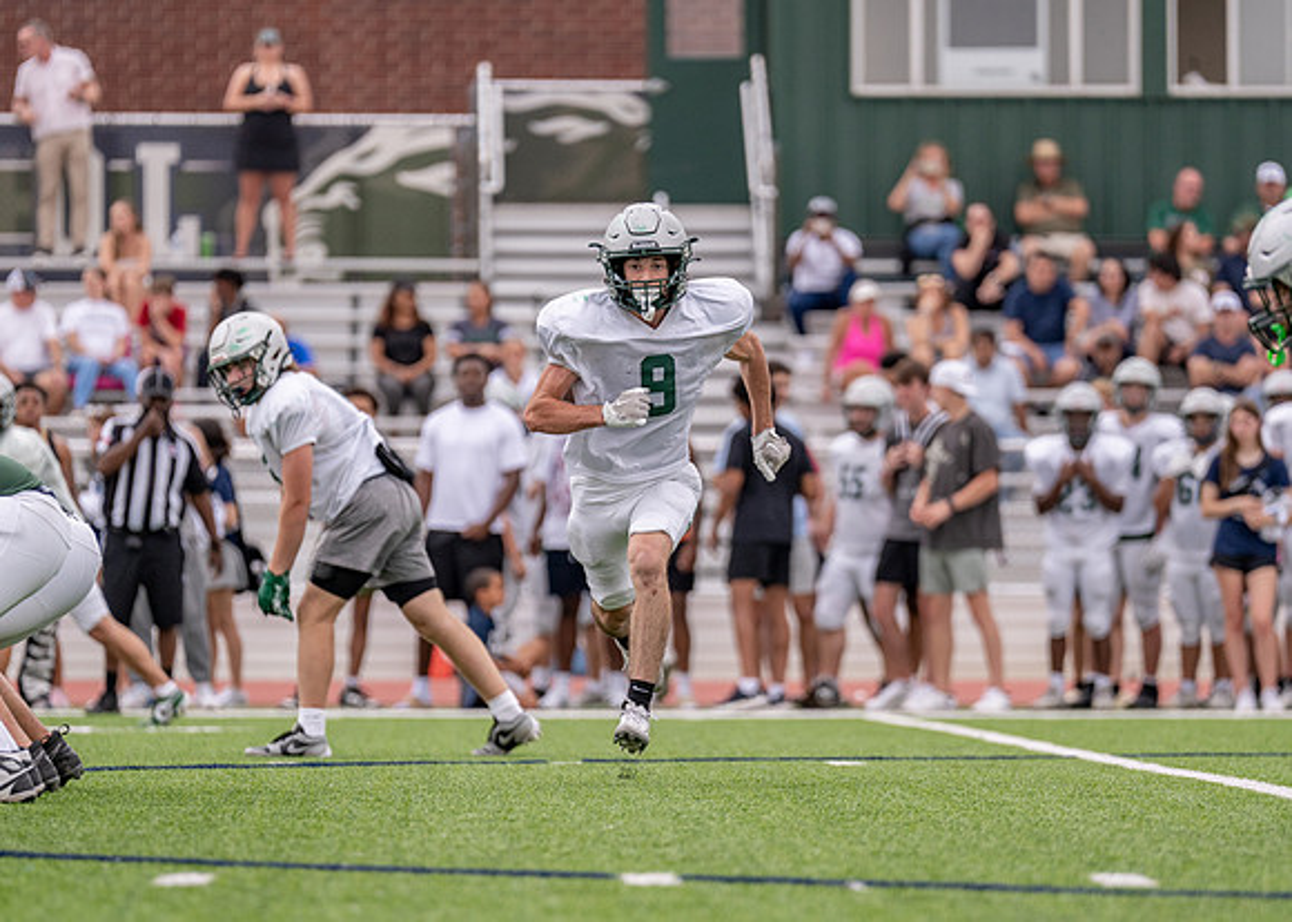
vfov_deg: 5.4
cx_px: 695
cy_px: 489
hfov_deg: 7.5
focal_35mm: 268
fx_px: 9821
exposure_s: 1/3200
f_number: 2.8
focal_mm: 200
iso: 320
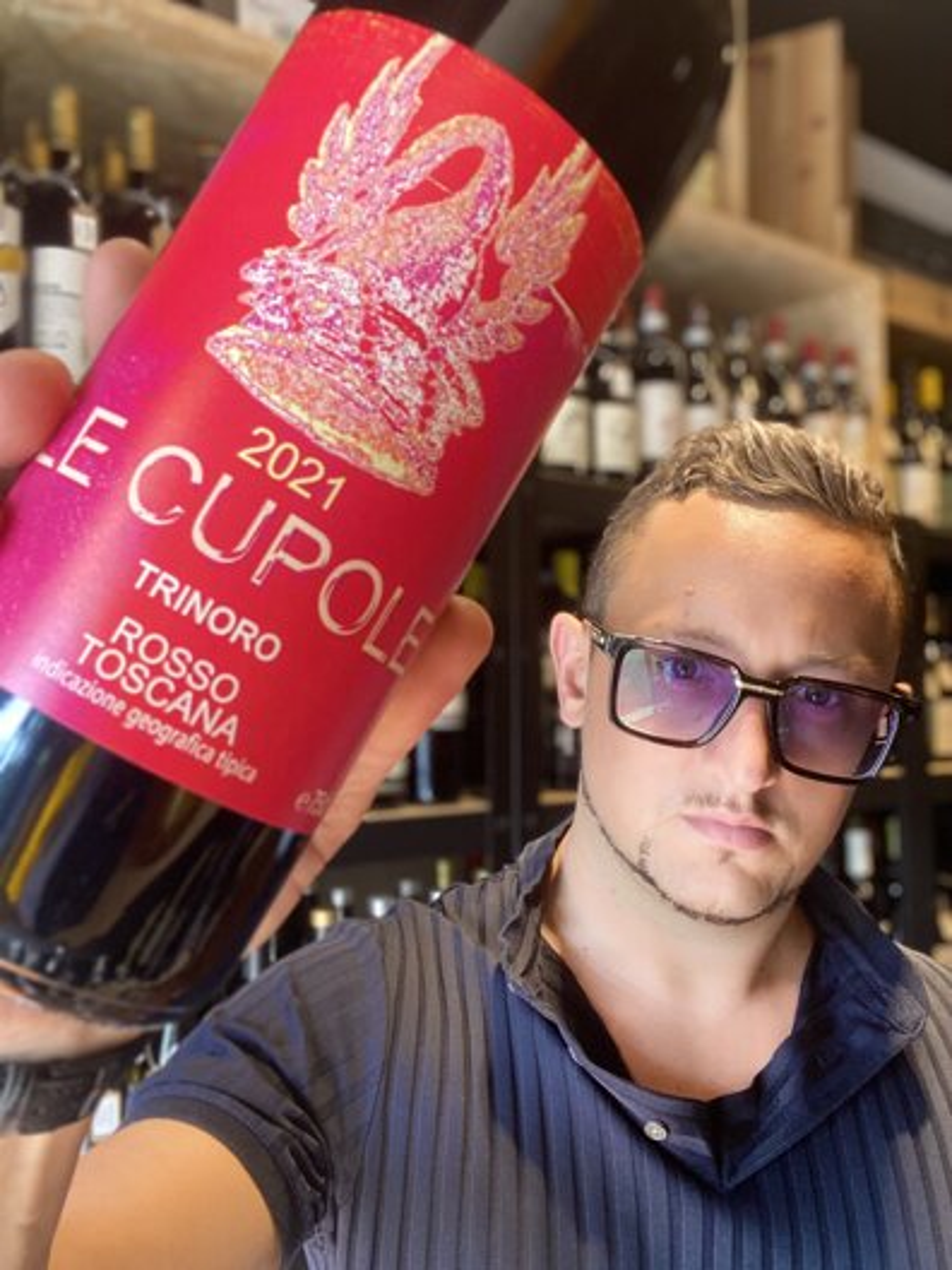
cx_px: 476
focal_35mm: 30
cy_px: 635
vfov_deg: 60.0
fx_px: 1100
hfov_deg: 46.8
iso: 100
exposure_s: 1/50
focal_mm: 2.71
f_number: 2.2
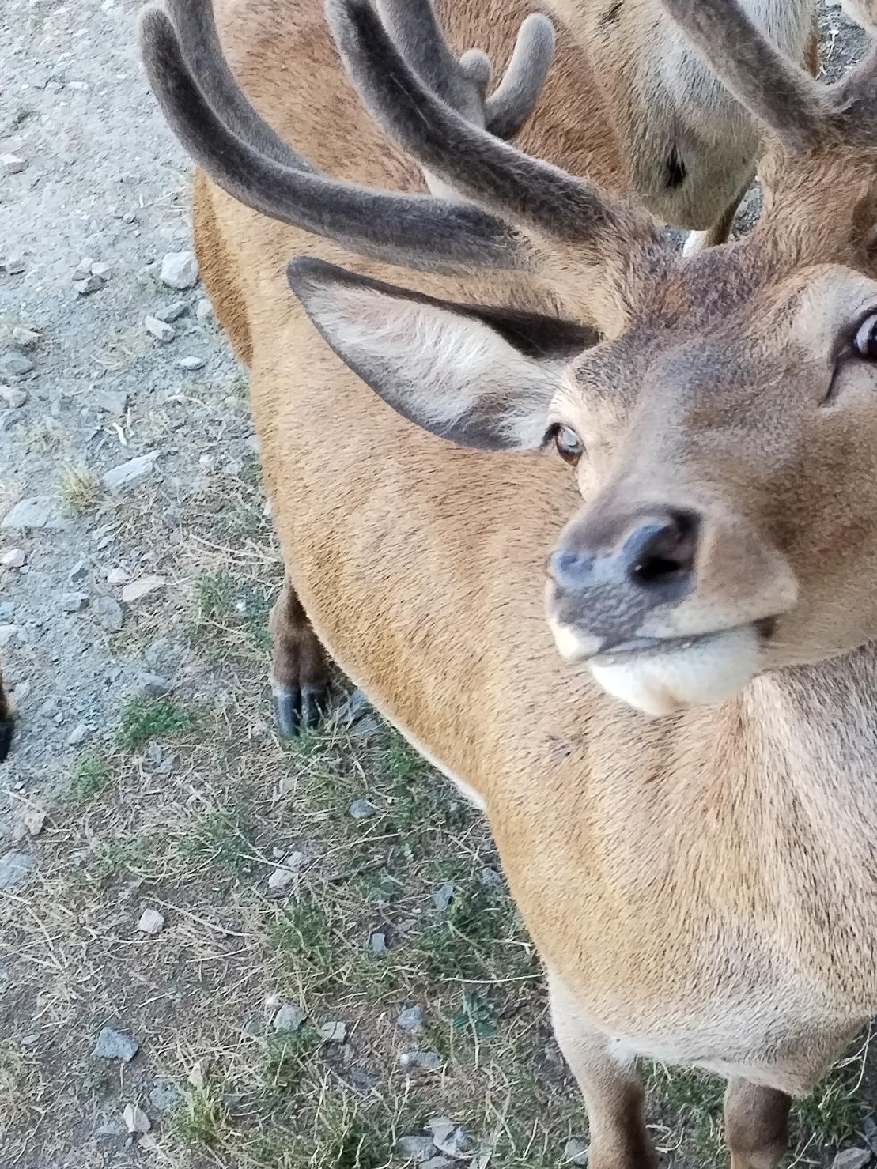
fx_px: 2433
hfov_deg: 19.9
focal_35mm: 72
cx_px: 830
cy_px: 881
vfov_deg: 26.7
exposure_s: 1/100
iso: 202
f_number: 1.8
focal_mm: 4.75
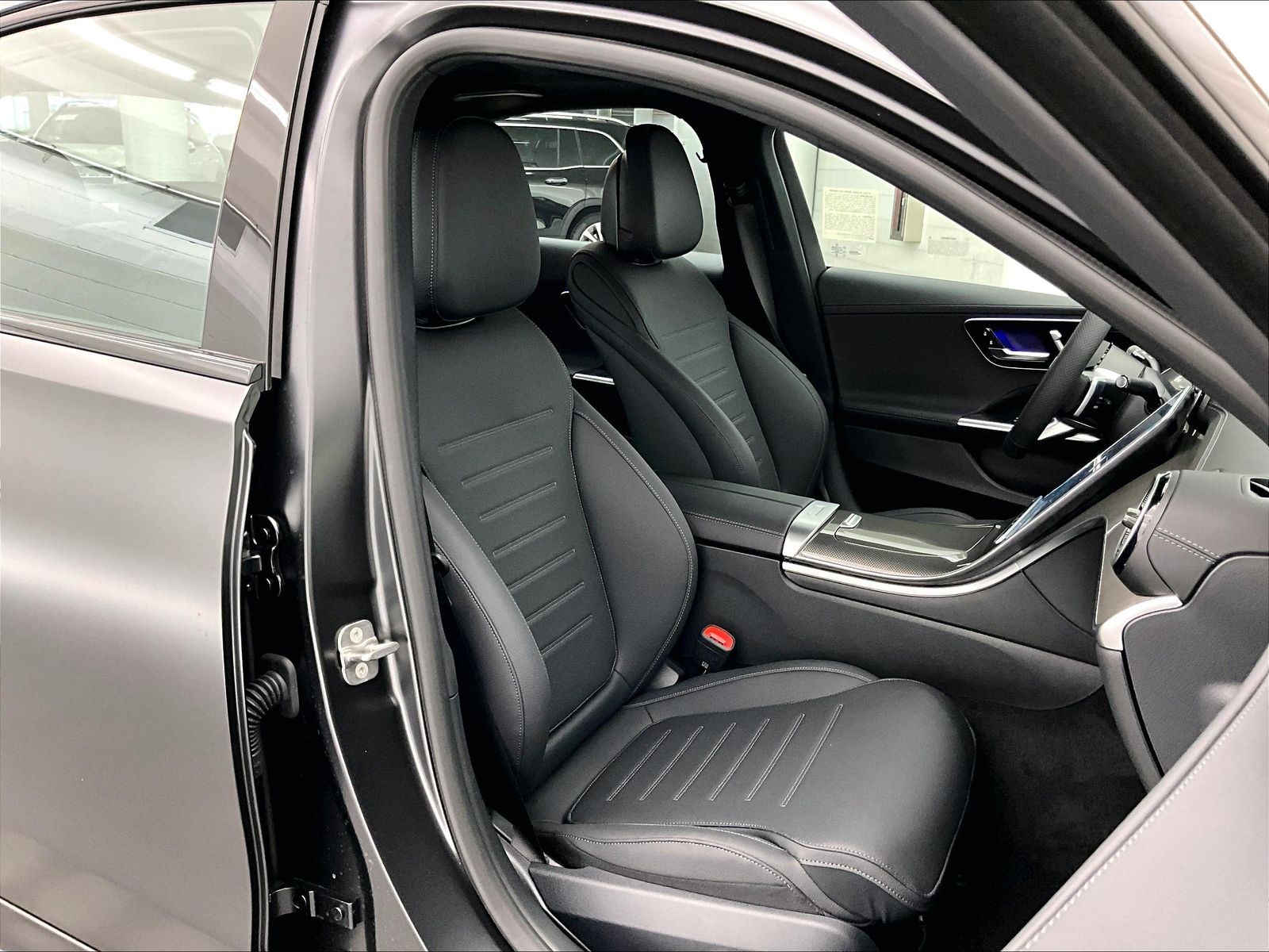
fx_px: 1063
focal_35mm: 29
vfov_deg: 48.2
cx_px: 634
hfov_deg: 61.7
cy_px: 476
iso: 250
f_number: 1.8
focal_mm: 3
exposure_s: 1/30
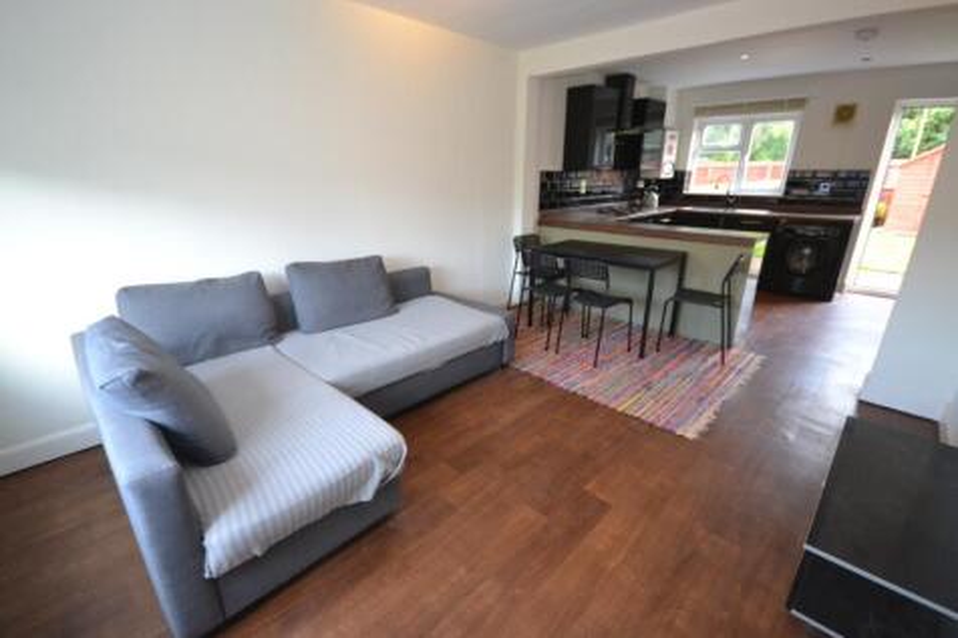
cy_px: 319
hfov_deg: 100.4
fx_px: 399
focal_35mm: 15
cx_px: 479
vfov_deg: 77.3
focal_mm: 10
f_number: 4
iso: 1000
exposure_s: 1/60
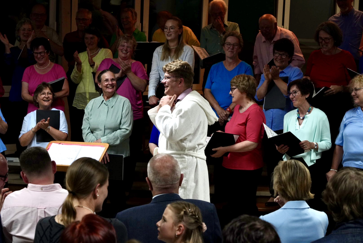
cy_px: 122
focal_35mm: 96
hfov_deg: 21.2
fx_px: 969
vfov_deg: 14.3
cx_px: 182
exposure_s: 1/100
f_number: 9
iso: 2500
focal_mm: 96
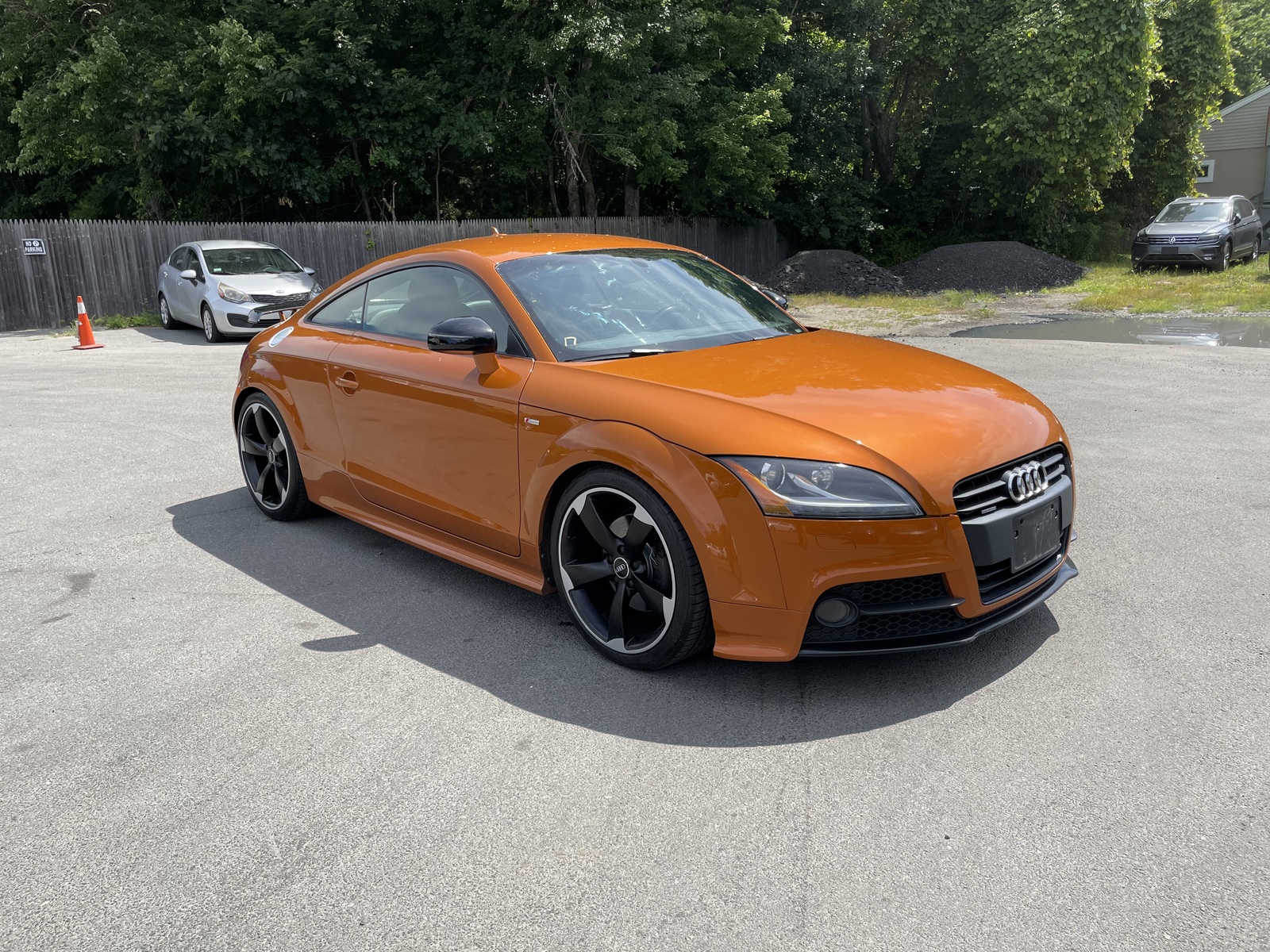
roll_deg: +1.8
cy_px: 476
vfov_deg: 53.1
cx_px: 635
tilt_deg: -12.8
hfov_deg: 67.3
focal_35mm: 26
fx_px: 954
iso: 32
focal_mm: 4.2
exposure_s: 1/1742
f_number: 1.6
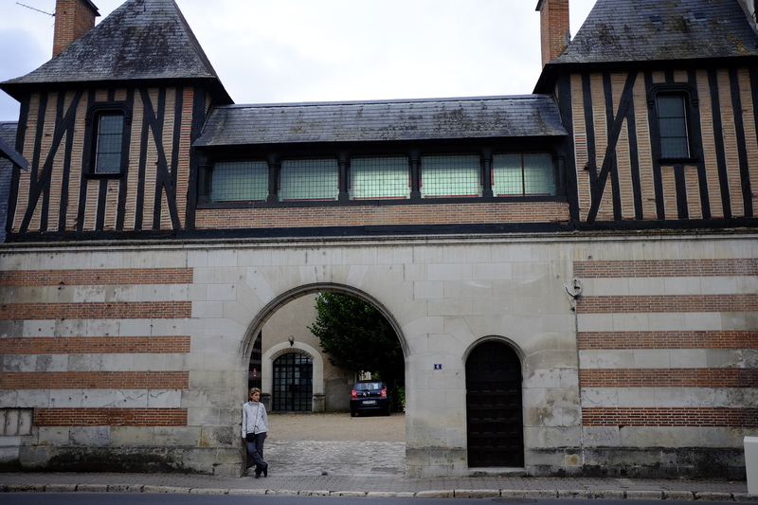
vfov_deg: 37.8
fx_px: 737
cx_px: 379
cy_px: 252
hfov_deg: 54.4
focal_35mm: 35
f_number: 2
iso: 400
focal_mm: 23
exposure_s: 1/1300
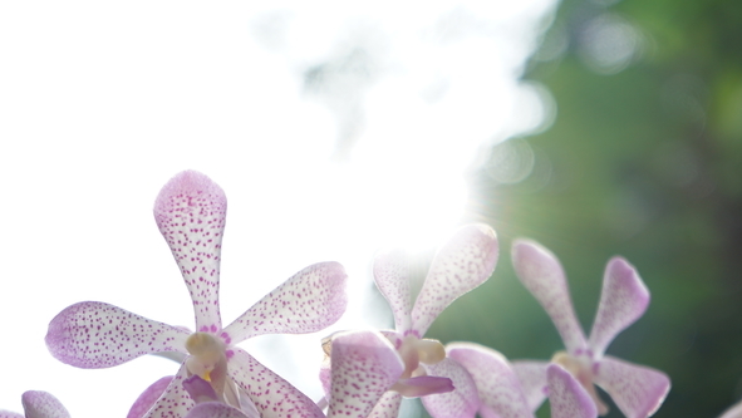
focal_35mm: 127
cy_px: 379
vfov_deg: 9.5
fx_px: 2500
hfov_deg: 16.9
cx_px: 335
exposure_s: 1/320
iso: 100
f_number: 5.6
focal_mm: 70
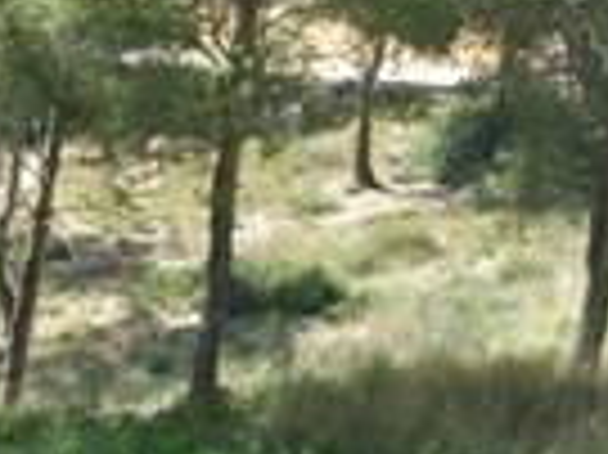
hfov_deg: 15.3
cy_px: 97
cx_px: -14
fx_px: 2211
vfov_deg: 11.7
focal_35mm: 126
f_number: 2.8
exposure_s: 1/400
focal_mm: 5.7
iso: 80
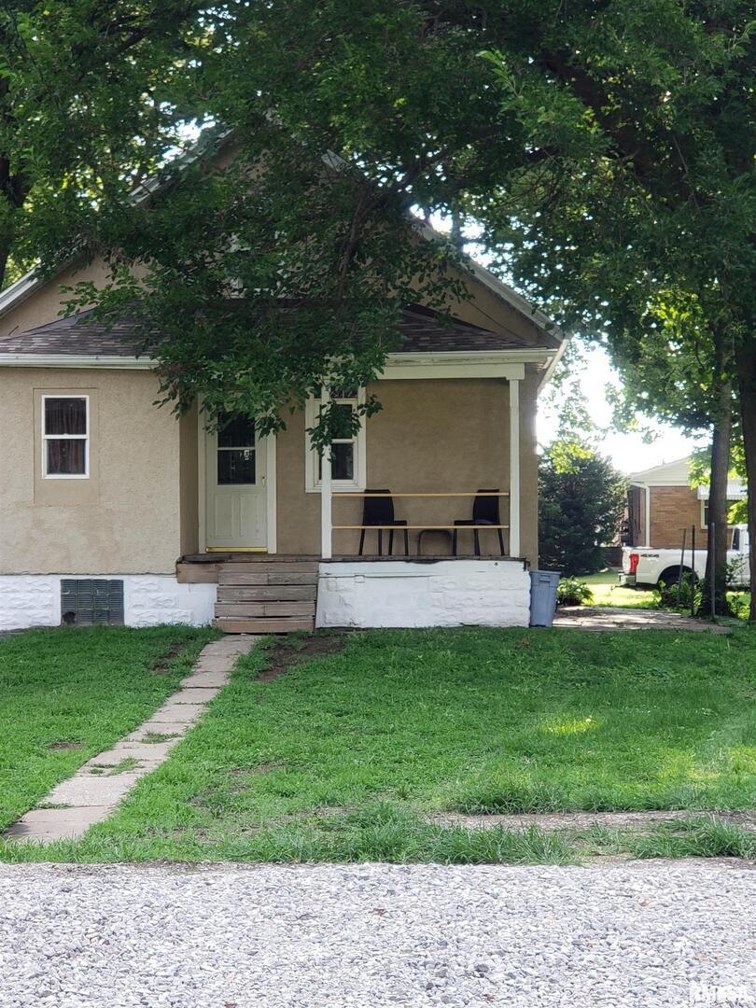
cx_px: 378
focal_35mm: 52
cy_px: 504
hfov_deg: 28.0
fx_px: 1514
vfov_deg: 36.8
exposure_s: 1/120
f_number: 2.4
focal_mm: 6
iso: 40
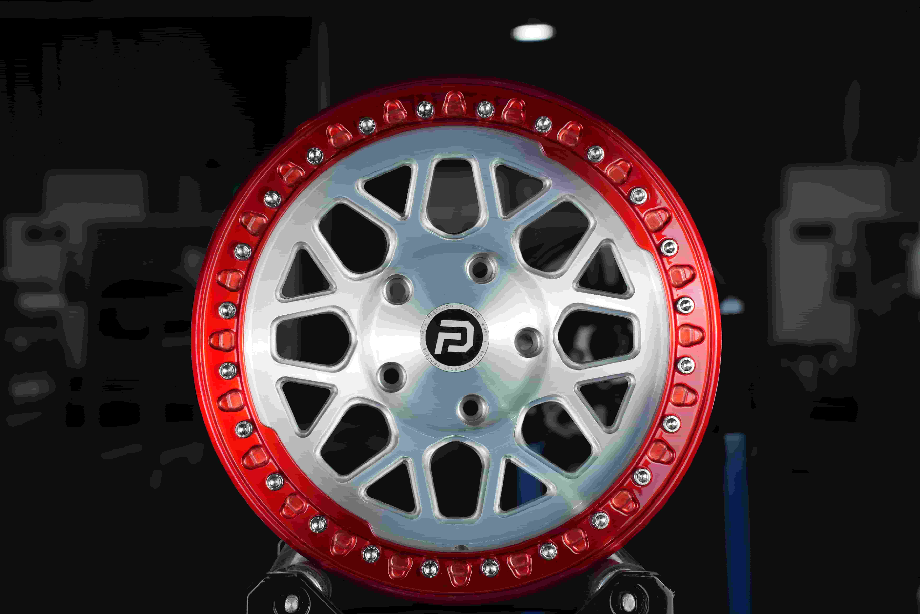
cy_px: 307
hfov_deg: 27.0
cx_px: 460
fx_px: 1917
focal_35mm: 75
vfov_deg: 18.2
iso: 100
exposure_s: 1/100
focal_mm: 75
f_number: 5
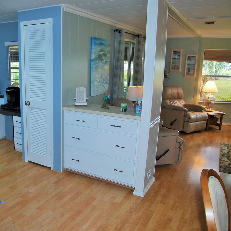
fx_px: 234
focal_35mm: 31
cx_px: 66
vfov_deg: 52.5
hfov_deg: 50.9
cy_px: 114
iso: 200
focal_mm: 16
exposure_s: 1/60
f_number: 4
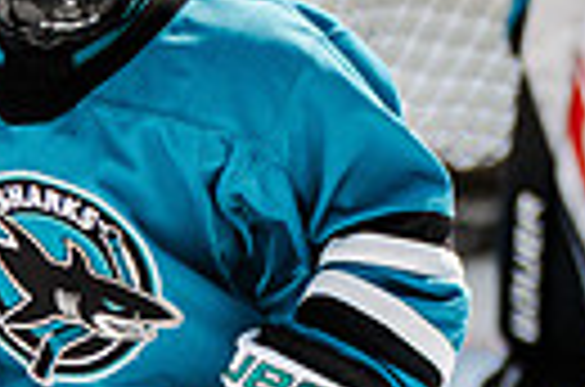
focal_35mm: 945
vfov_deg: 1.4
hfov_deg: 2.2
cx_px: -514
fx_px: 15319
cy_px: 592
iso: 1250
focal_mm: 157
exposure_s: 1/2000
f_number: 3.2
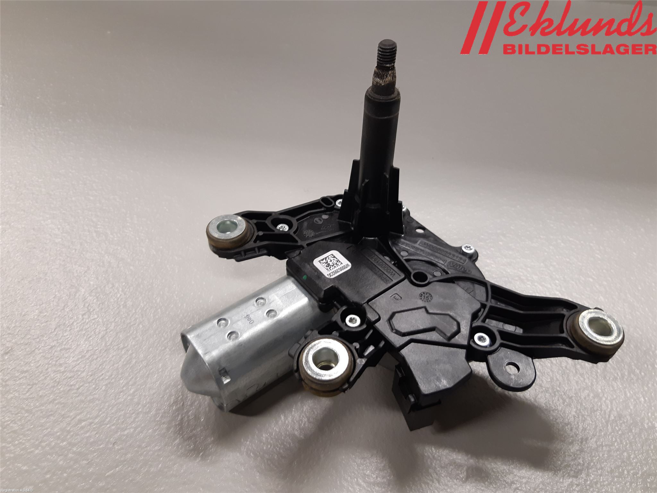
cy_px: 246
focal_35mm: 26
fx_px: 493
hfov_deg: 67.3
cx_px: 328
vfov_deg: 53.1
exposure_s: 1/50
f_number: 1.7
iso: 100
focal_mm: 3.93
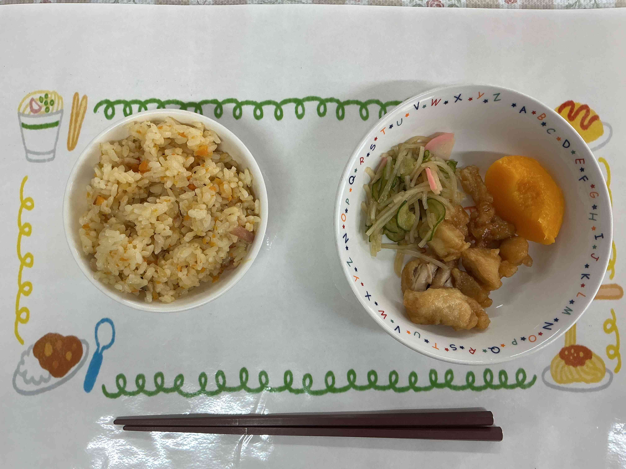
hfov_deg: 61.7
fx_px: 524
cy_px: 234
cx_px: 313
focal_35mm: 29
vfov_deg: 48.2
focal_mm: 3
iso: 50
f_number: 1.8
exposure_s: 1/120
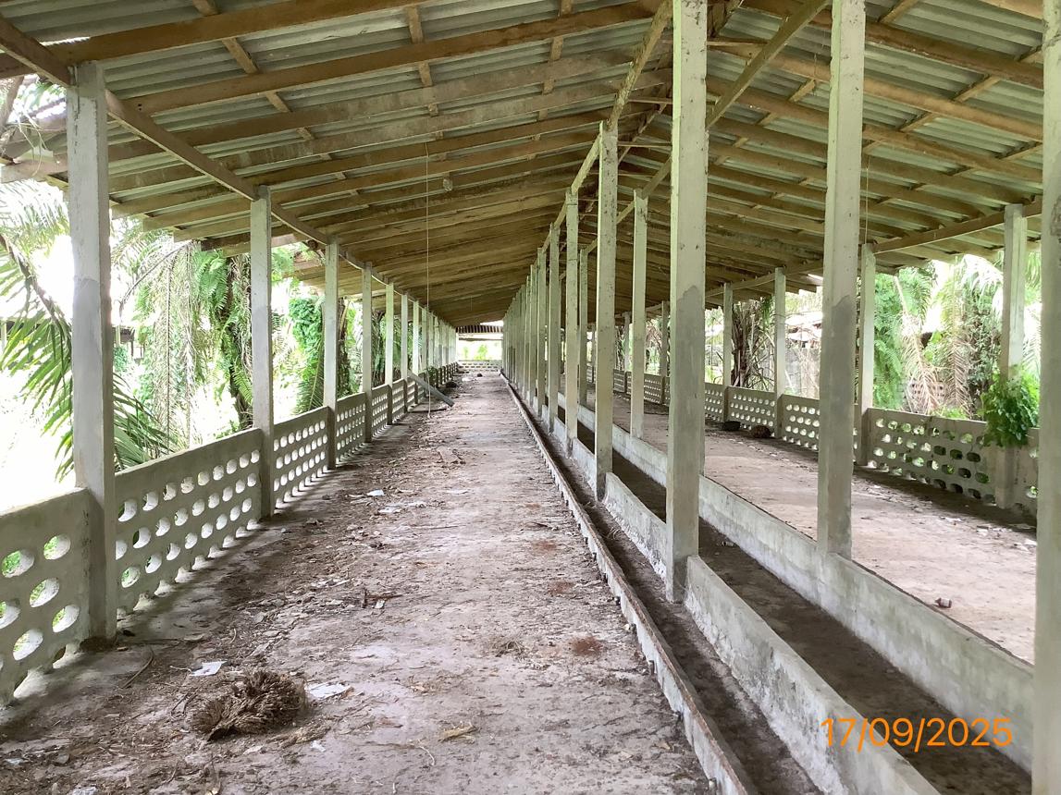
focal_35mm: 31
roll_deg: -0.1
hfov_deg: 58.4
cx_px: 530
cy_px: 398
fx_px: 950
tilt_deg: -2.7
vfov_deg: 45.4
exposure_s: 1/50
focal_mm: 3.3
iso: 80
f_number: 2.4
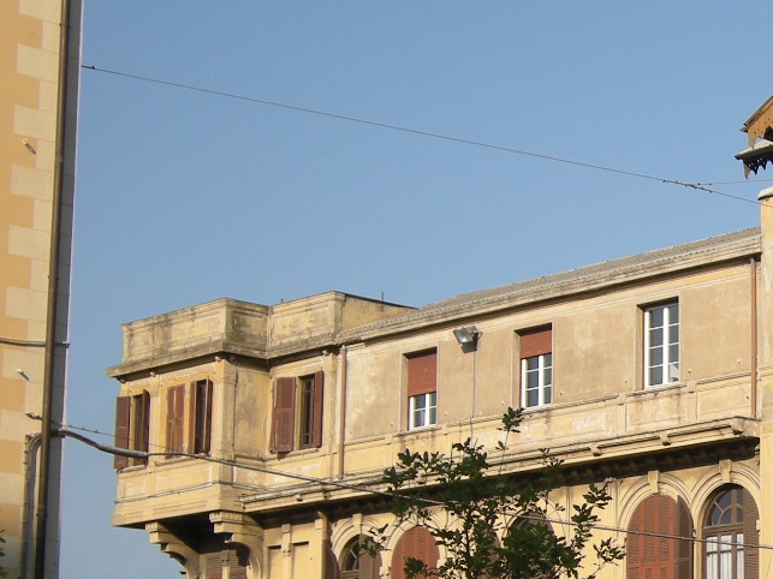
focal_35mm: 112
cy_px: 494
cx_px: 786
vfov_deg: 13.1
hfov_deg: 17.2
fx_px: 2501
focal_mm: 7.5
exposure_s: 1/162
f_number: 7
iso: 64
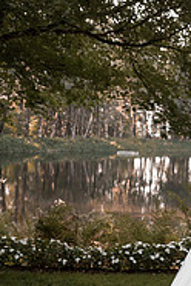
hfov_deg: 21.8
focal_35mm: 58
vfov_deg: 34.4
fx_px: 462
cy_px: 125
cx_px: 223
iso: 250
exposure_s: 1/640
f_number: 2.8
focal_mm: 24
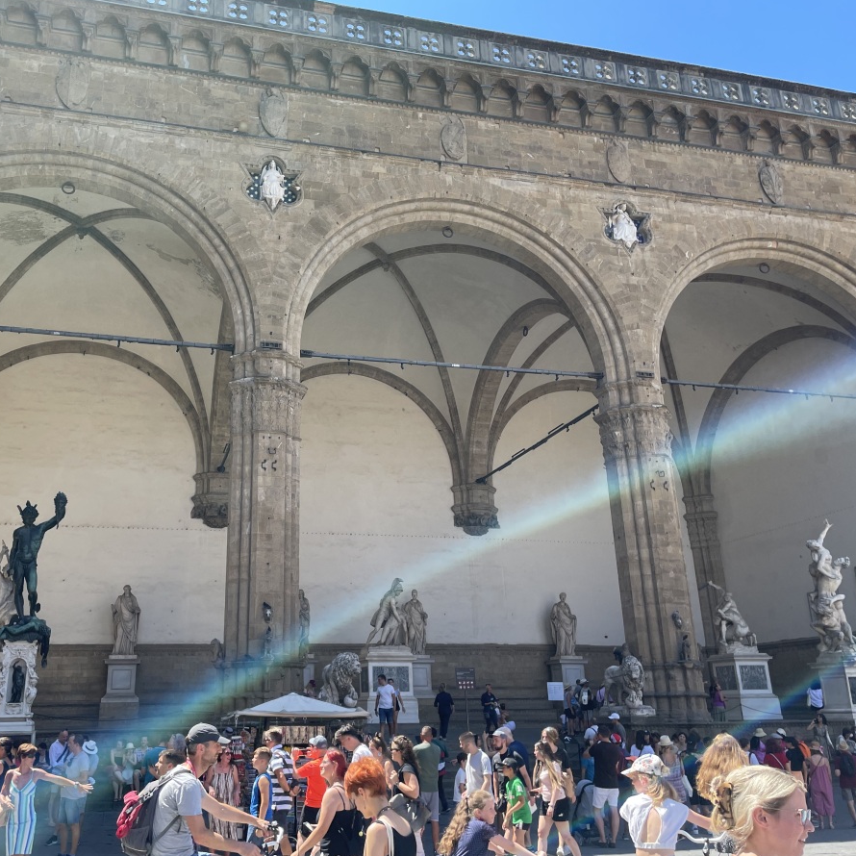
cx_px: 340
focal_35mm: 31
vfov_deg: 52.5
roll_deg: +0.6
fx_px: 867
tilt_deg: +18.2
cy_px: 425
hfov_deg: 52.2
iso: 32
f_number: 1.6
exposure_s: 1/759
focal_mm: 4.2
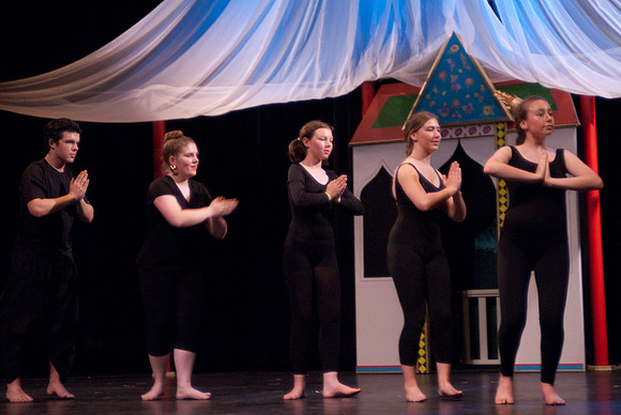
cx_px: 310
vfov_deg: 16.6
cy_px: 208
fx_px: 1425
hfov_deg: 24.6
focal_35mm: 82
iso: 1250
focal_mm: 55
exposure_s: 1/60
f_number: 2.8
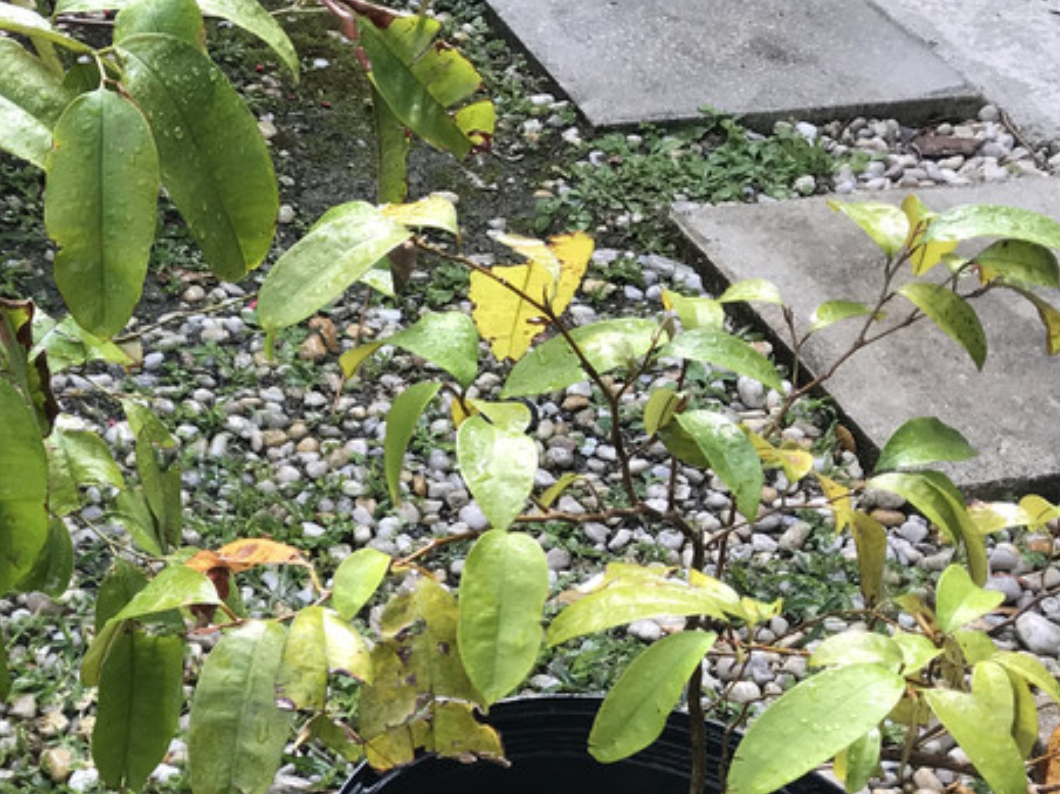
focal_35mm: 66
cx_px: 88
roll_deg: +0.4
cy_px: 679
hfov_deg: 28.2
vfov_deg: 21.8
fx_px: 2019
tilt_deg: -43.9
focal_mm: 3.99
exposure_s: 1/308
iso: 20
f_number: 1.8
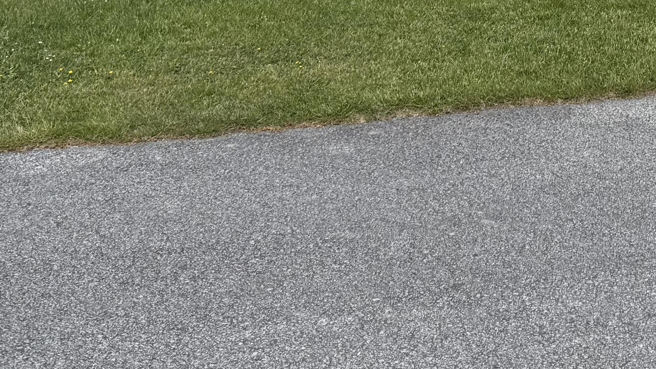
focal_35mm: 77
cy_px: -206
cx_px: 728
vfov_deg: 14.5
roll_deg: -0.4
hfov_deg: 25.4
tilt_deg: -1.3
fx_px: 1339
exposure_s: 1/4405
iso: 100
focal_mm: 6.76
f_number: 1.78
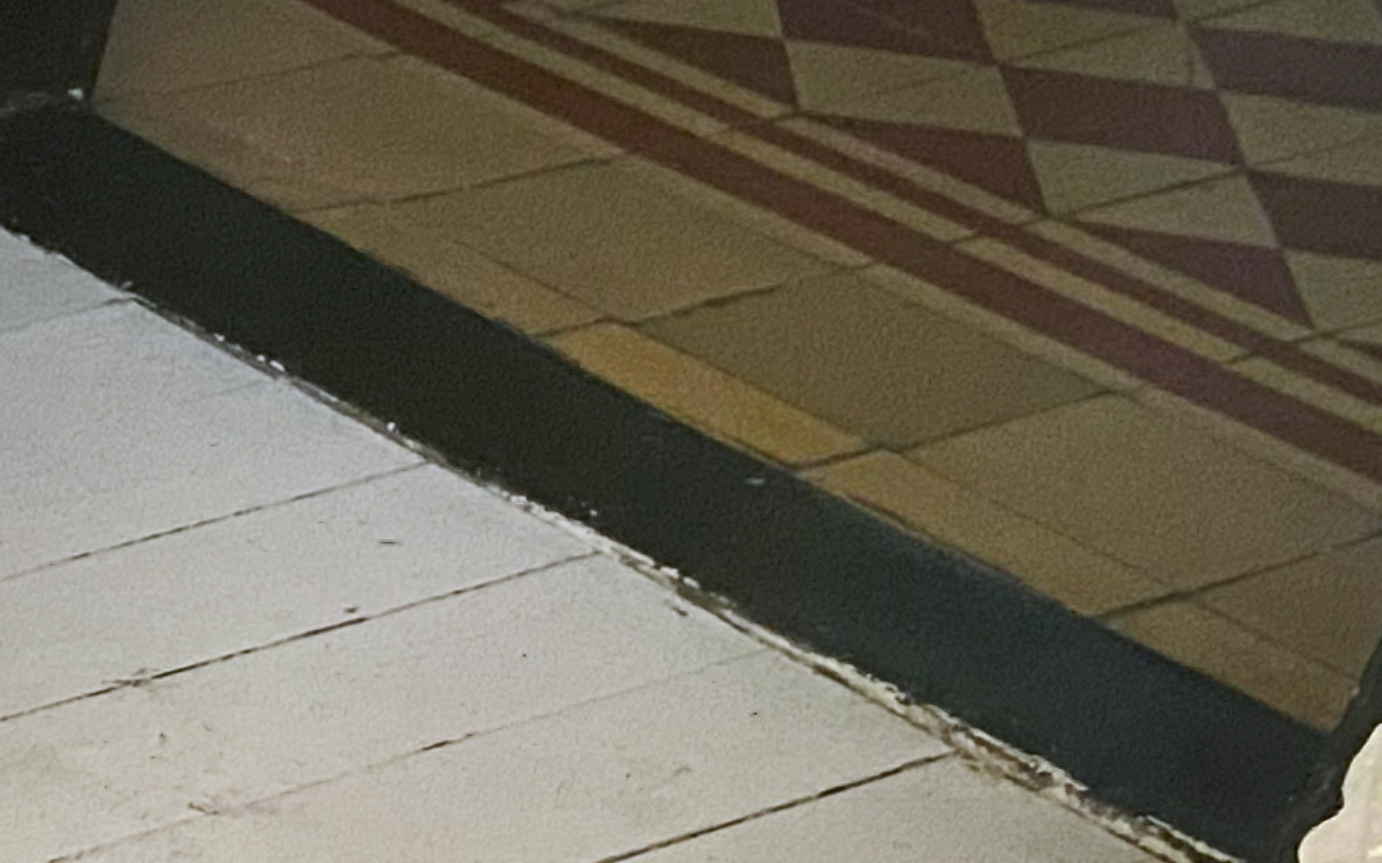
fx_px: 4745
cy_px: 1389
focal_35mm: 126
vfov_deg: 10.0
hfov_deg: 13.3
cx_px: -1678
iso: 400
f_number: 1.8
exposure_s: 1/50
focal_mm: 4.25
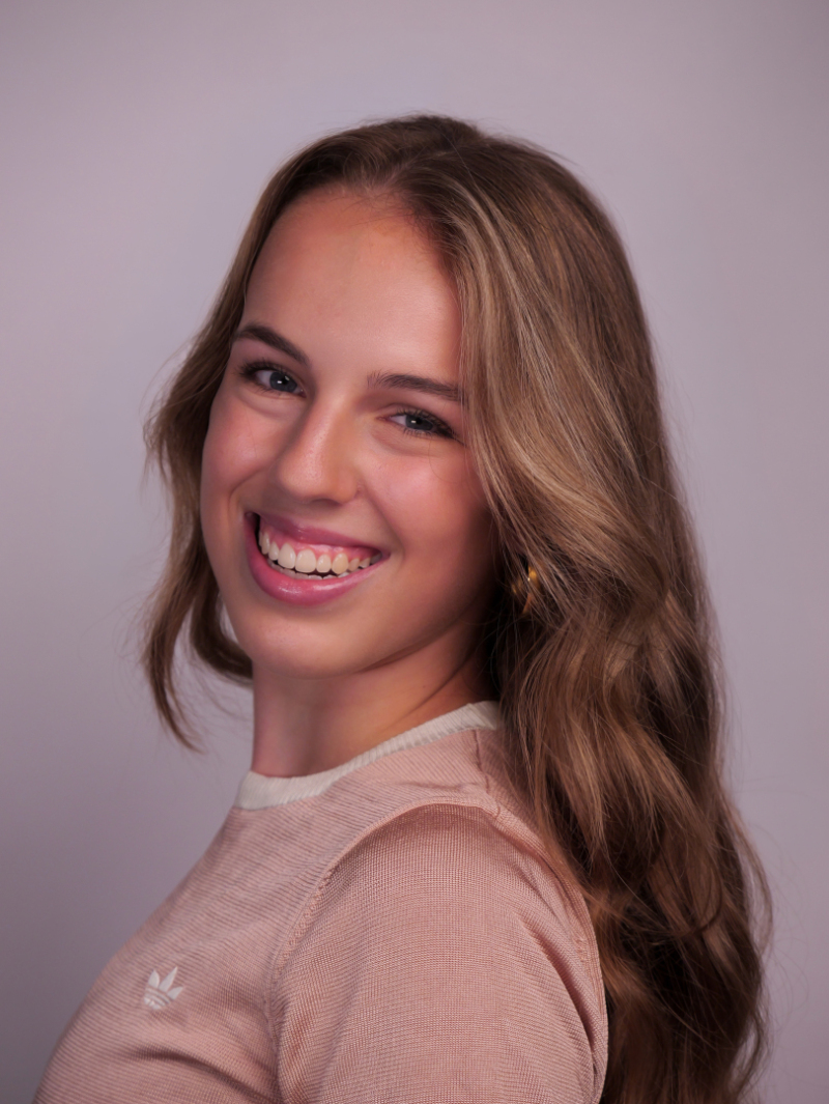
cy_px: 552
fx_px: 3956
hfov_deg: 12.0
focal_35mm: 124
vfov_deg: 15.9
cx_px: 414
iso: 400
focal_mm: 62
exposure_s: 1/160
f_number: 4.5
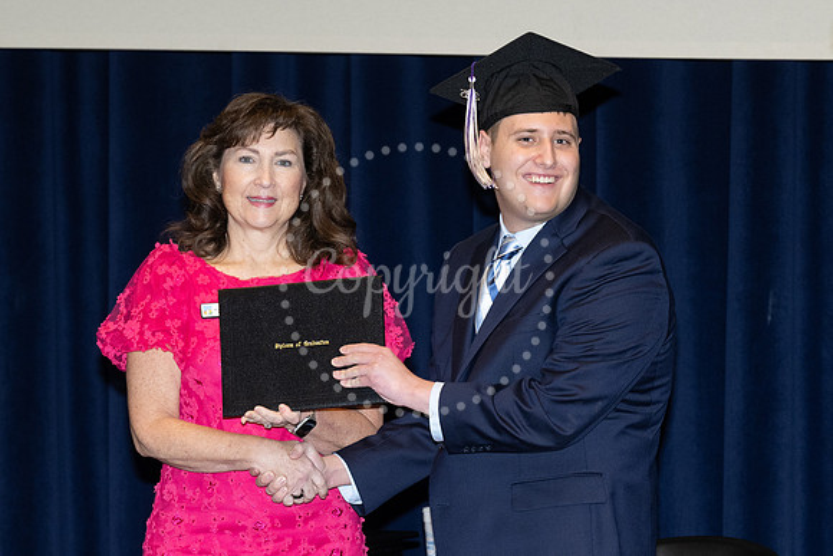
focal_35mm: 169
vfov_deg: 8.1
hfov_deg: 12.2
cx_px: 573
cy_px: 481
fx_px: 3905
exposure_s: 1/125
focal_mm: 82
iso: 1000
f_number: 5
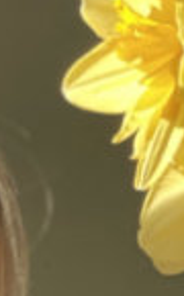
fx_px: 3072
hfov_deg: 3.4
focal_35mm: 381
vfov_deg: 5.5
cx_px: -110
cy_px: 494
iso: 50
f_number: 2
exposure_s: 1/122
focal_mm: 6
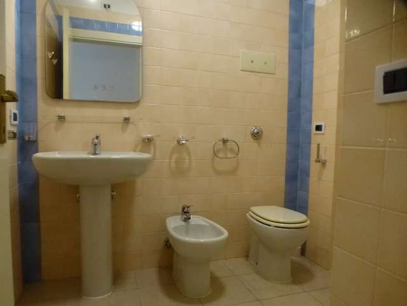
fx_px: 282
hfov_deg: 71.6
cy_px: 153
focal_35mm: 24
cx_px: 204
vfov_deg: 56.8
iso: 800
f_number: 3.3
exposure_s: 1/60
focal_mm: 4.3
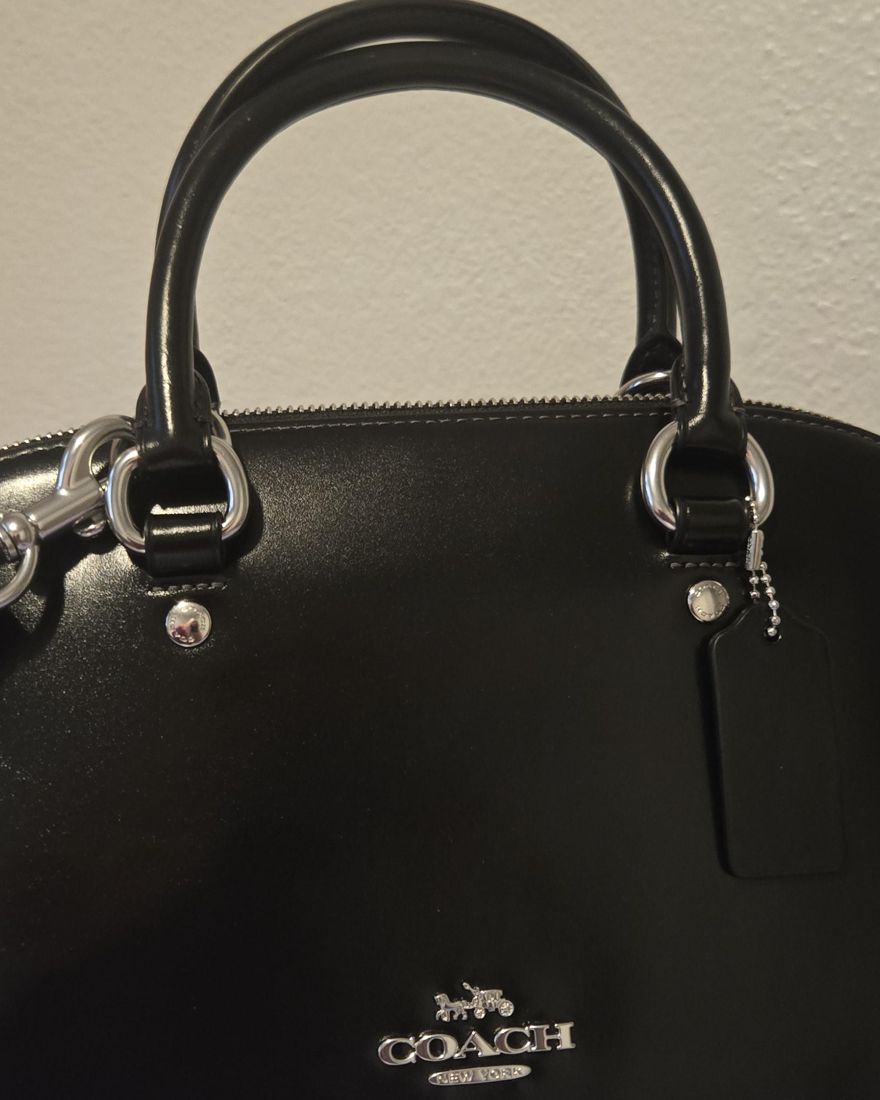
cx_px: 402
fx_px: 1302
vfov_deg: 45.8
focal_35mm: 40
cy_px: 543
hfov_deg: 37.3
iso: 800
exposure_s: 1/60
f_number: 1.8
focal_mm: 5.4
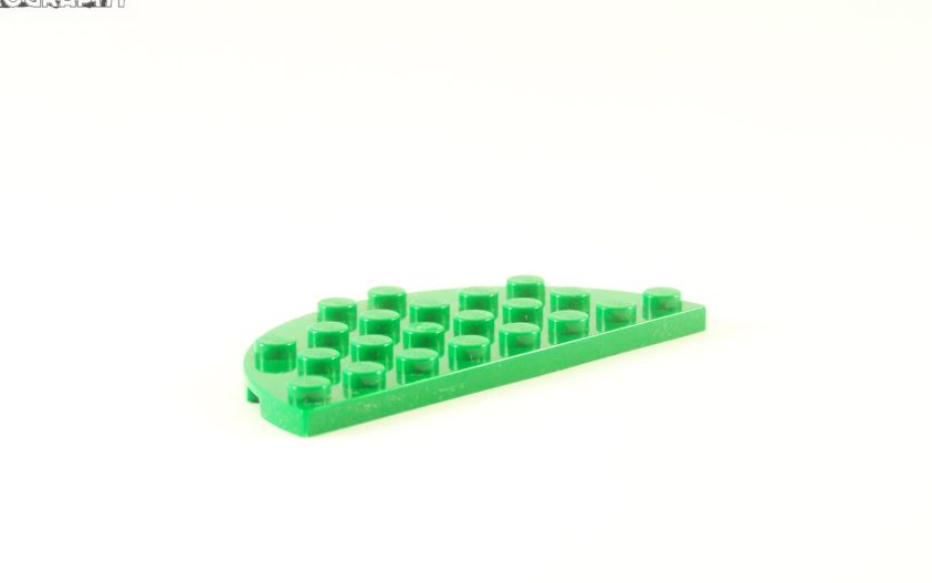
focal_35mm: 121
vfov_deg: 10.8
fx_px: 3074
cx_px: 471
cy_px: 364
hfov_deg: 17.2
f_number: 3.2
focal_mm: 15.6
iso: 200
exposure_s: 1/30
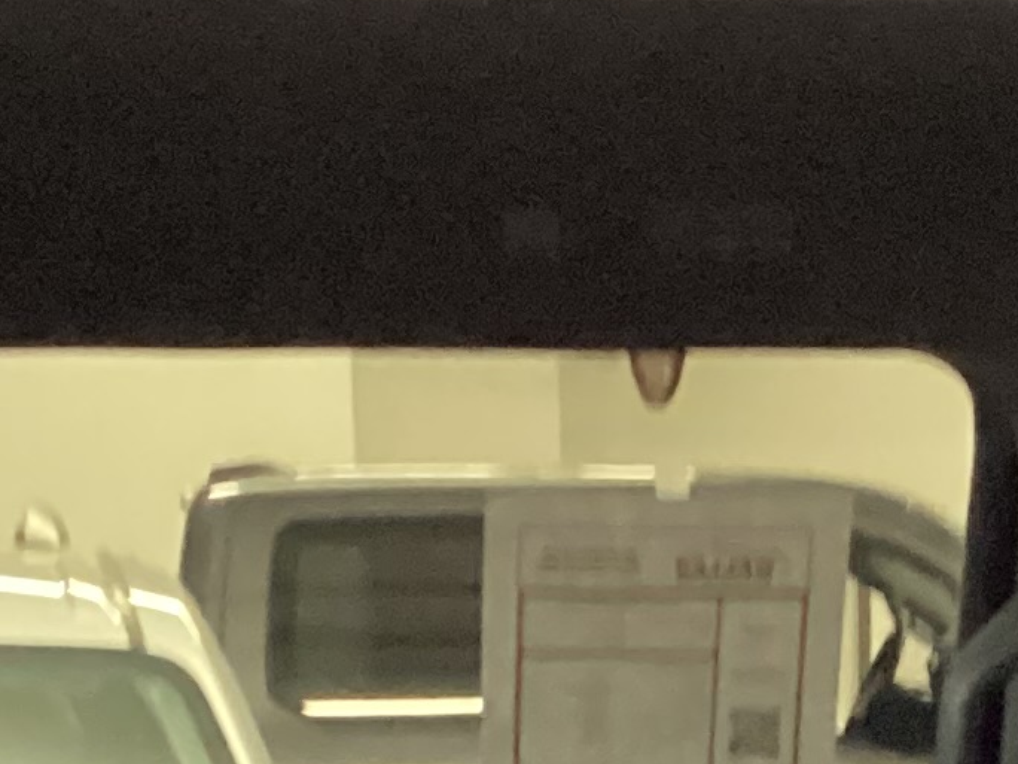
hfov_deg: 13.3
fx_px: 4352
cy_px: 1753
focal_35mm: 148
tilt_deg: -15.7
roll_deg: +1.1
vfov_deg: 9.1
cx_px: 631
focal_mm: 3.3
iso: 640
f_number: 2.4
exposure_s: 1/20
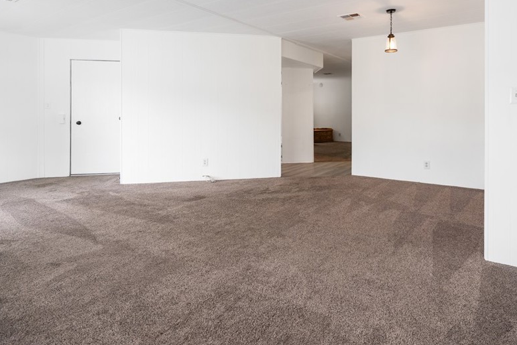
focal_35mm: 21
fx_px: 302
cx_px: 289
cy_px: 149
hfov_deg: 80.9
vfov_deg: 59.3
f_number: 4
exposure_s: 1/25
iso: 500
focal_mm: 16
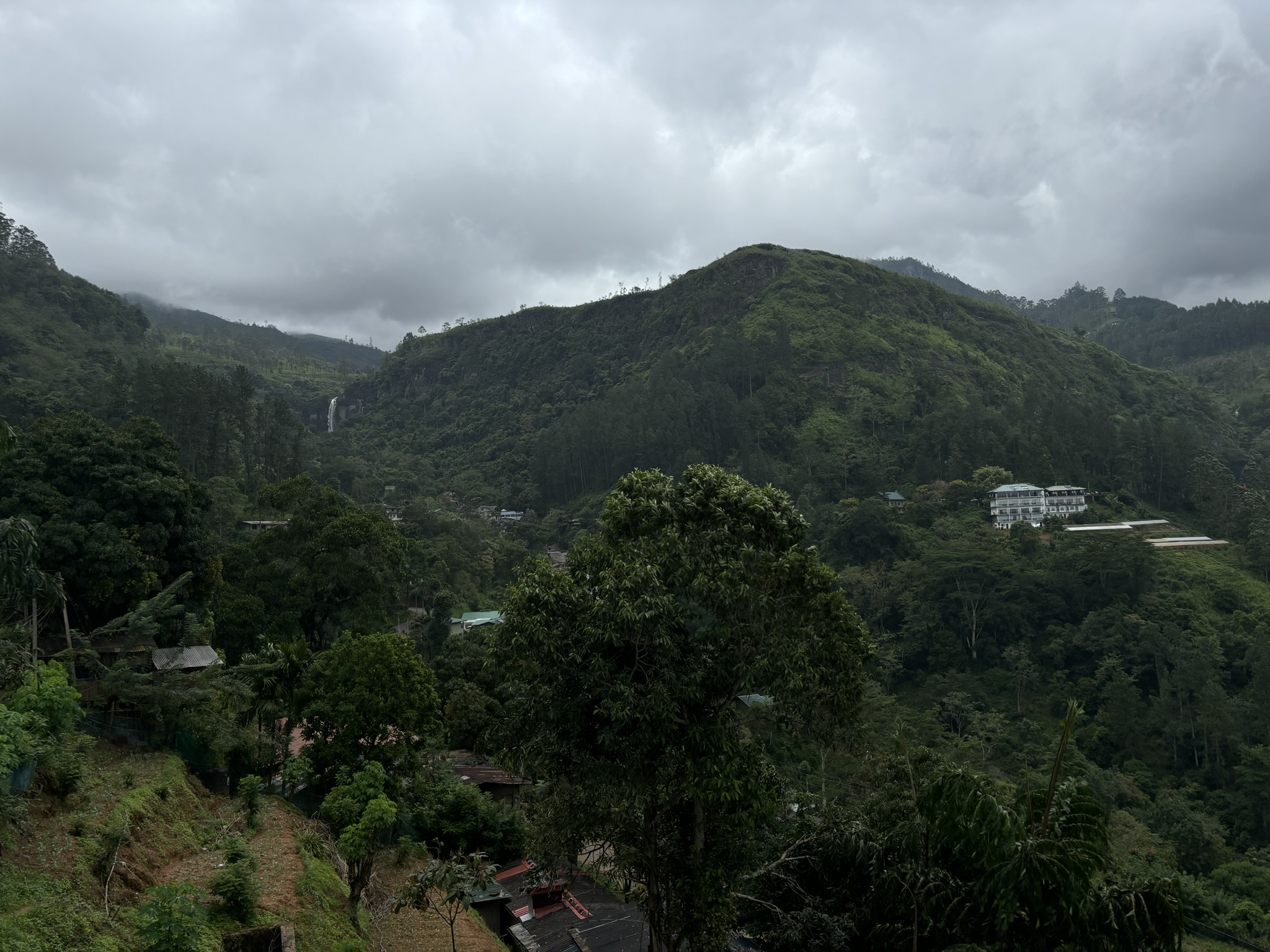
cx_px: 635
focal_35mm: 26
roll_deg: +2.5
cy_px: 476
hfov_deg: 67.3
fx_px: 954
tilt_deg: +3.4
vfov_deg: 53.1
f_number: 1.6
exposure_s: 1/3650
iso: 50
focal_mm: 5.96
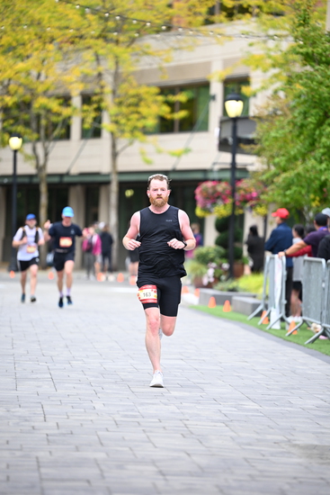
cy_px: 248
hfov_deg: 8.3
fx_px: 2267
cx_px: 165
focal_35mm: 165
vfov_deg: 12.4
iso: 1000
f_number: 2.8
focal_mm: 165
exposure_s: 1/2000
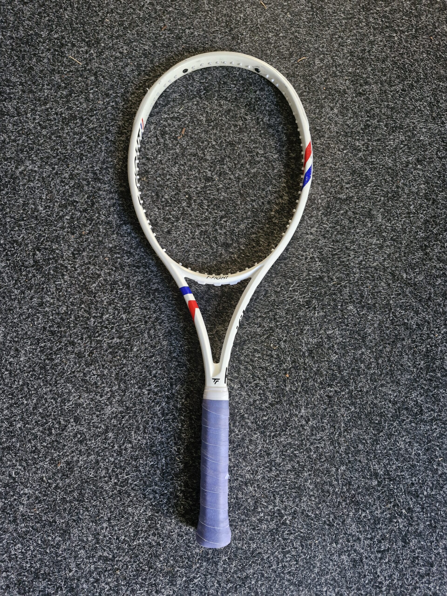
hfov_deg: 58.9
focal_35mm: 23
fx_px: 396
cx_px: 224
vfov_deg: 73.9
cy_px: 298
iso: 640
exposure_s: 1/33
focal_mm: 5.54
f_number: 1.8
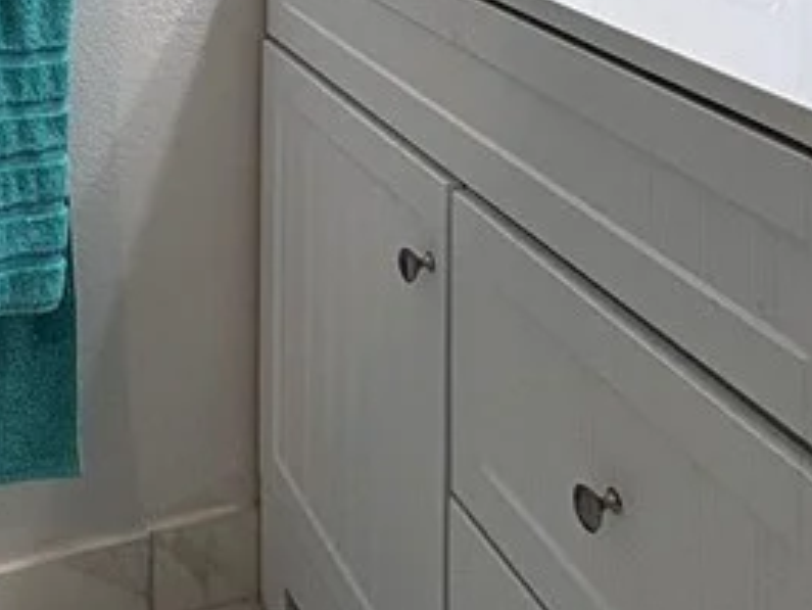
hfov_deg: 35.0
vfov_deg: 21.8
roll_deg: -0.6
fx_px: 1267
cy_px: -343
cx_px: 230
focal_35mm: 54
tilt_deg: +1.1
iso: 125
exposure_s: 1/120
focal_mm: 2.22
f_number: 2.2
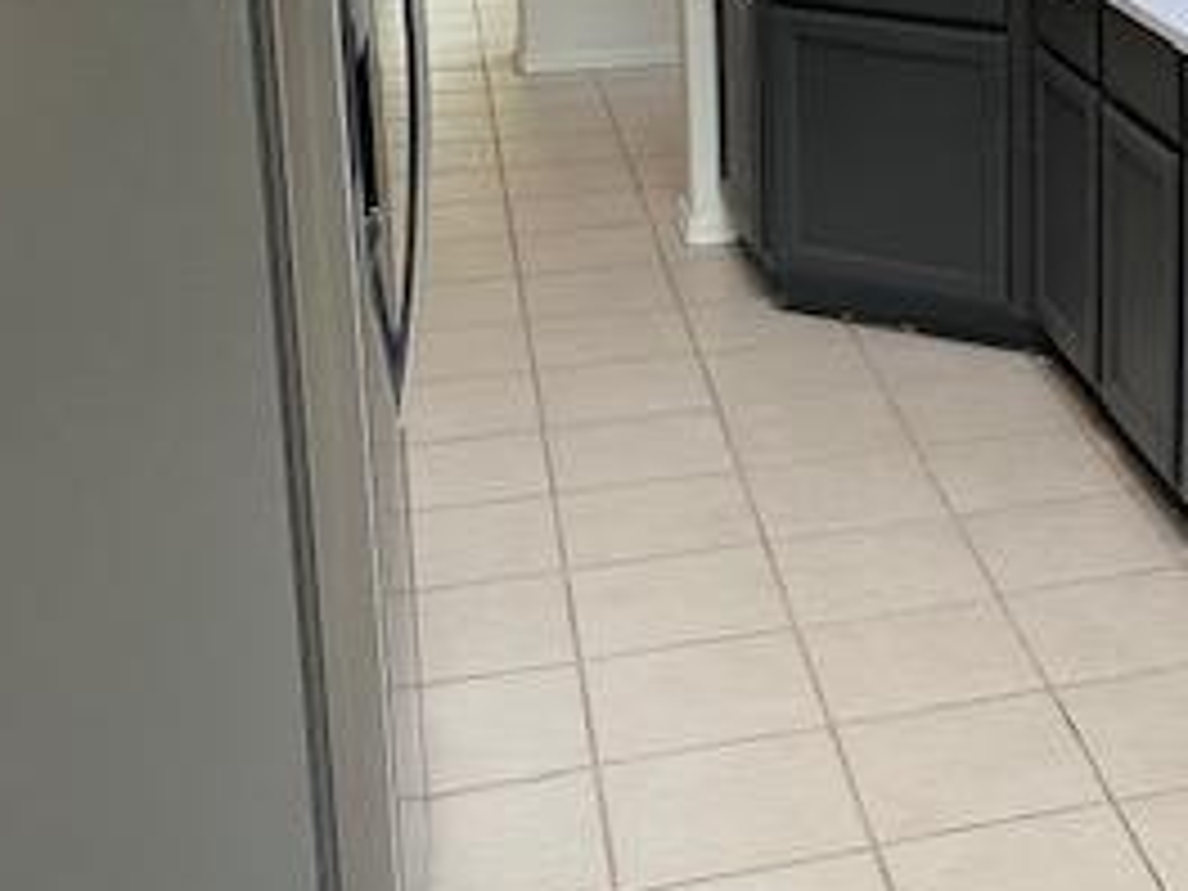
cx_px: 1296
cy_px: 45
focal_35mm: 63
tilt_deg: -11.8
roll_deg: -1.7
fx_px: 2162
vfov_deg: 22.6
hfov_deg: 28.1
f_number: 1.8
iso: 200
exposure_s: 1/60
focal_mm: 4.25
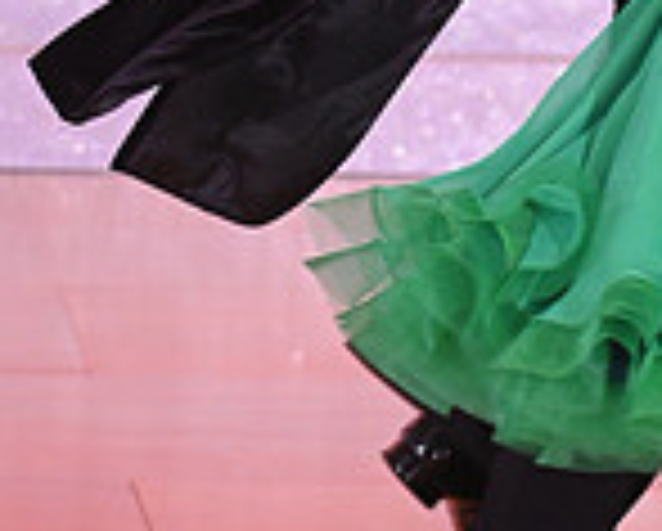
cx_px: 754
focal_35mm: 377
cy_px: -306
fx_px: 7396
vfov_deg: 4.1
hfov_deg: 5.1
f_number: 6.3
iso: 2500
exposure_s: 1/200
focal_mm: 102
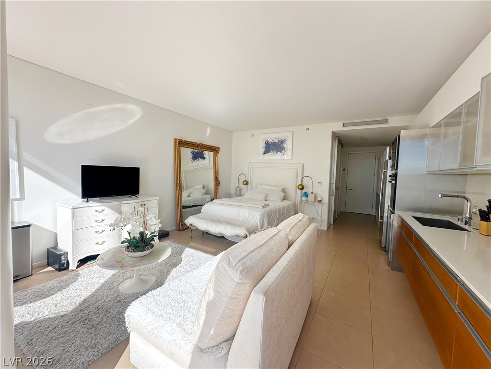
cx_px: 246
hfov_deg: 102.1
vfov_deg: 85.7
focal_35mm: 14
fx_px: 199
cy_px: 184
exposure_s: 1/385
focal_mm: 2.22
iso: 40
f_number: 2.2
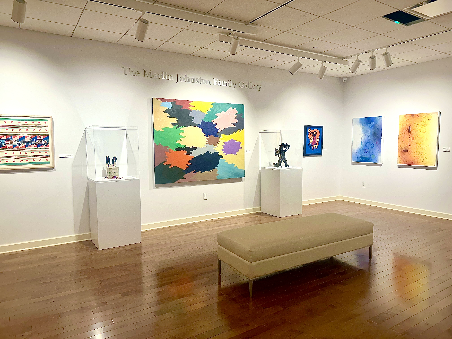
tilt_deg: -5.0
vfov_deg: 56.8
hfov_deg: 71.6
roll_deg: -0.1
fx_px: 313
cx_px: 226
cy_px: 170
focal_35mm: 24
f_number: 1.78
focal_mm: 6.86
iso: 125
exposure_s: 1/120
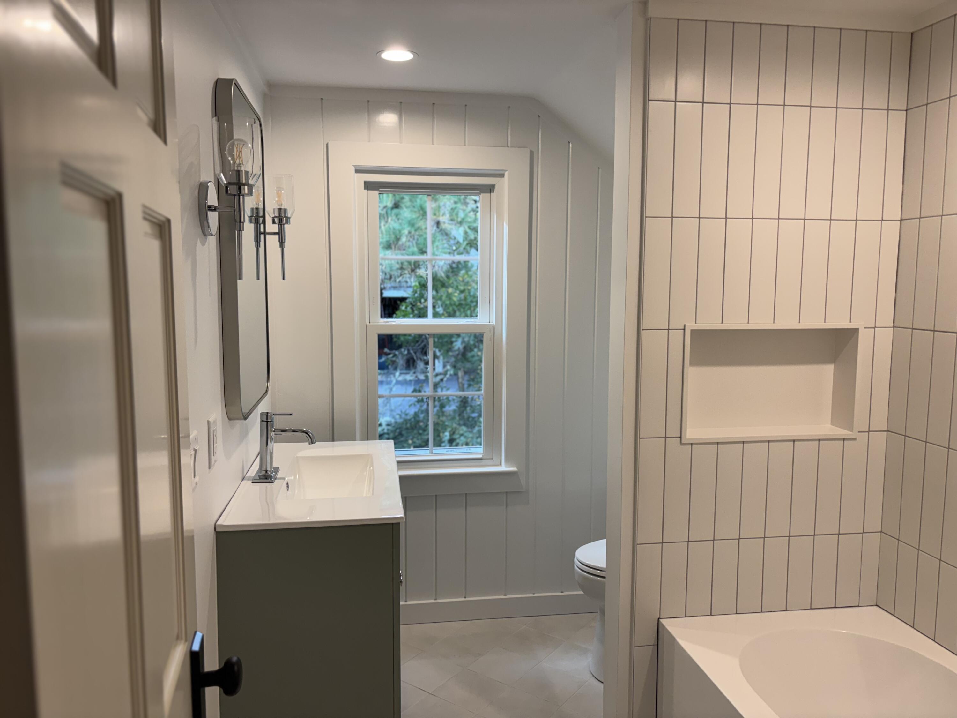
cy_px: 359
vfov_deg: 53.1
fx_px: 719
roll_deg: -0.8
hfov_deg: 67.3
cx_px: 478
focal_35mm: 26
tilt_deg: -6.1
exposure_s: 1/120
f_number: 1.6
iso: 80
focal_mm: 5.96
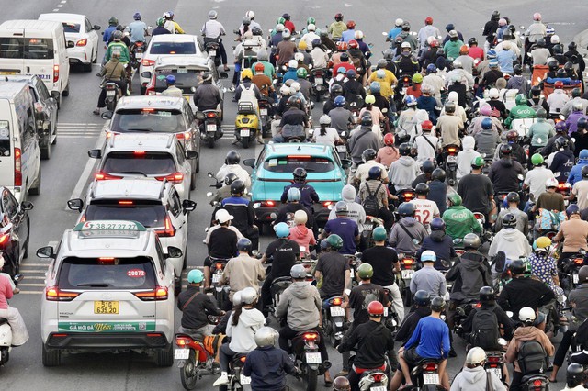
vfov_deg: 7.3
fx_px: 3053
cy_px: 196
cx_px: 294
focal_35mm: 187
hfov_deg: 11.0
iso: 3200
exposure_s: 1/320
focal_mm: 125
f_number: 8
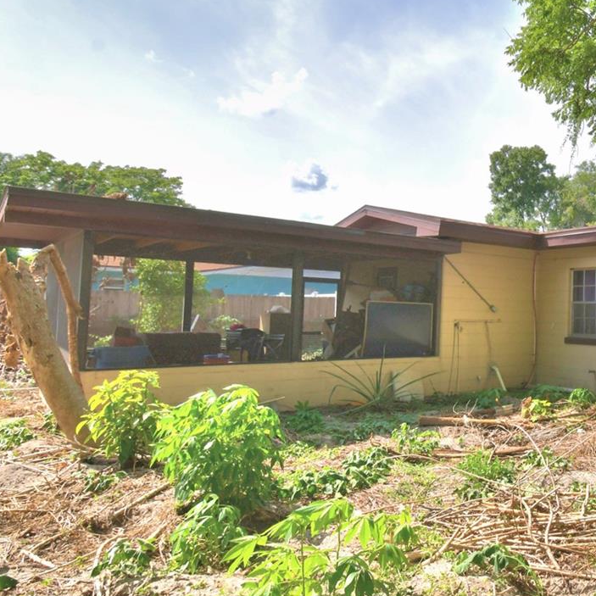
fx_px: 565
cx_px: 563
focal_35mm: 29
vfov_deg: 55.6
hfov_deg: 48.2
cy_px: 284
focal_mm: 10
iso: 100
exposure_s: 1/250
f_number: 11
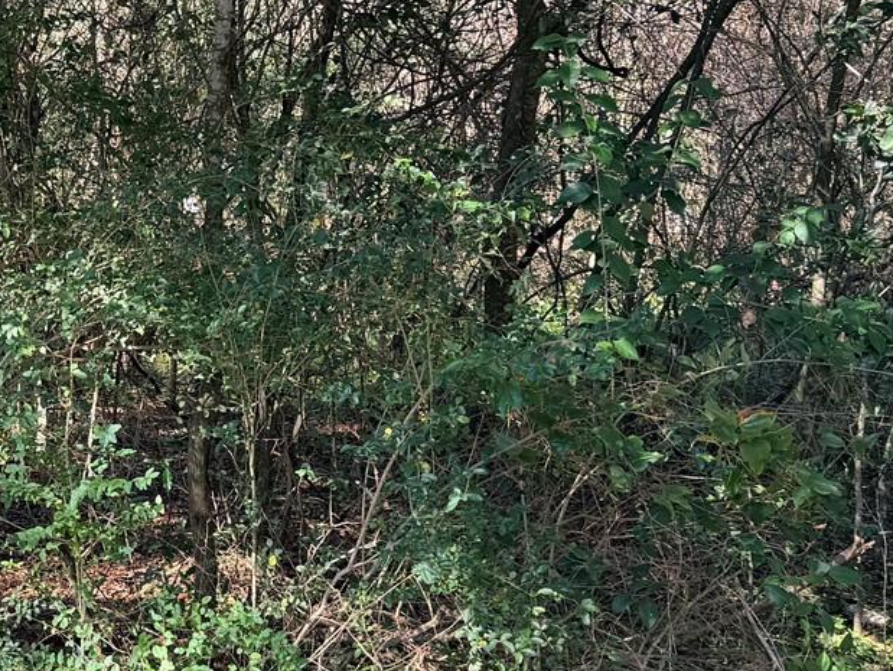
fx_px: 1600
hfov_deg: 28.5
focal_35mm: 62
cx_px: -76
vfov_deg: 23.7
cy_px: 323
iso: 80
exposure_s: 1/367
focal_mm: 6.76
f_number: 1.78
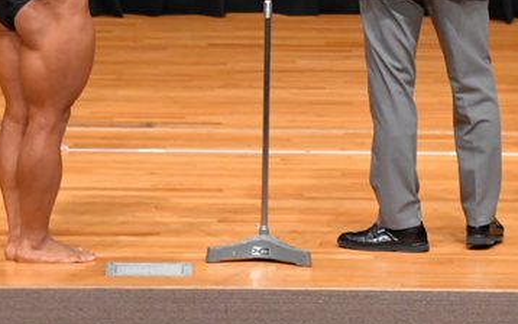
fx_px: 7004
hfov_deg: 4.2
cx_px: 375
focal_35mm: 496
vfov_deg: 2.6
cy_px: -26
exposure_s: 1/400
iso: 4000
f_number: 5.6
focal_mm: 150
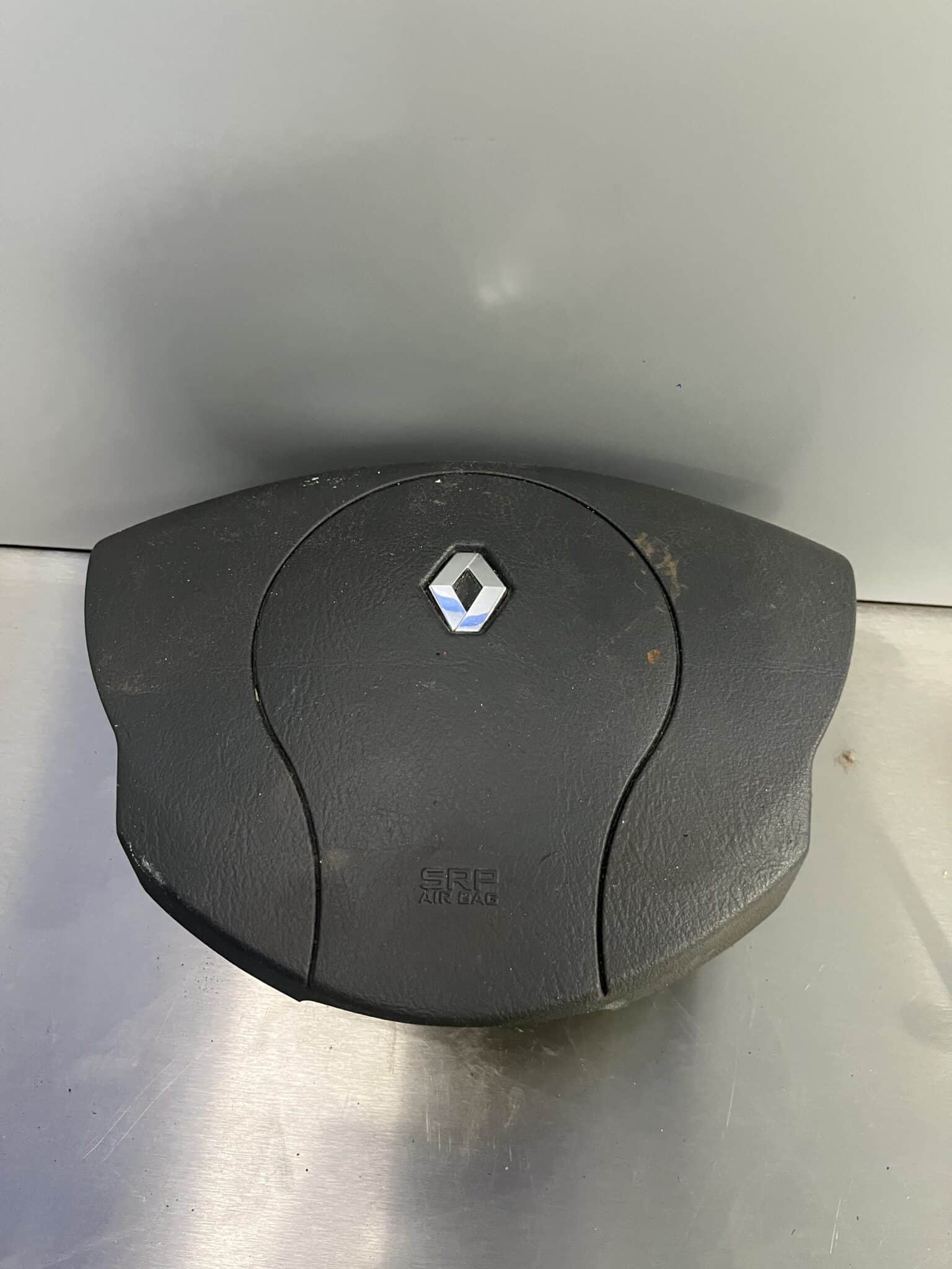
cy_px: 634
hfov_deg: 53.1
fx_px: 953
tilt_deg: -58.6
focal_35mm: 26
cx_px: 476
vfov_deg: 67.3
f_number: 1.6
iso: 400
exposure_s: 1/50
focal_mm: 5.1
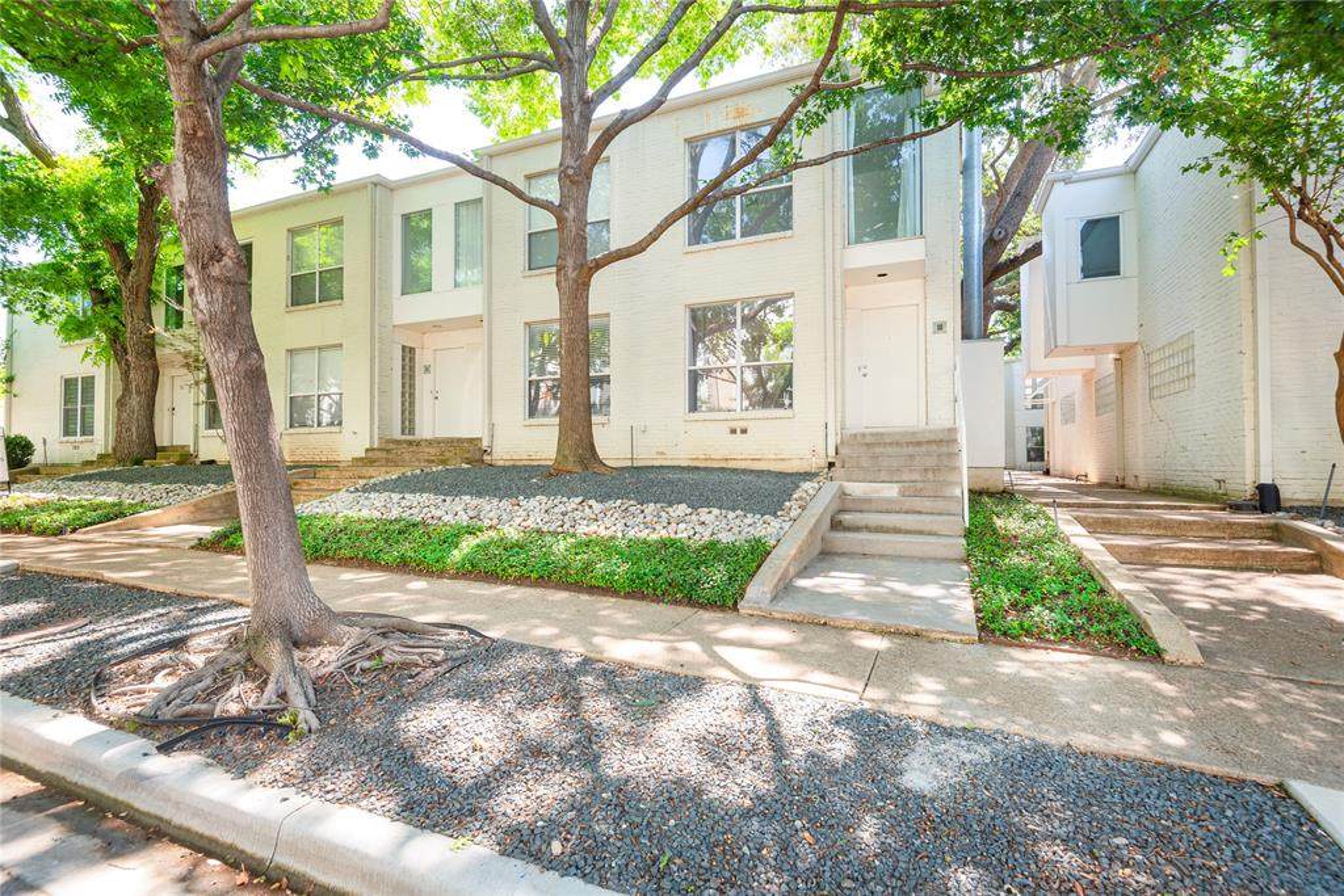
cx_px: 672
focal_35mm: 16
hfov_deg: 96.7
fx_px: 597
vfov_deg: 73.8
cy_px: 448
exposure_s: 1/30
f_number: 7.1
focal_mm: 16
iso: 100
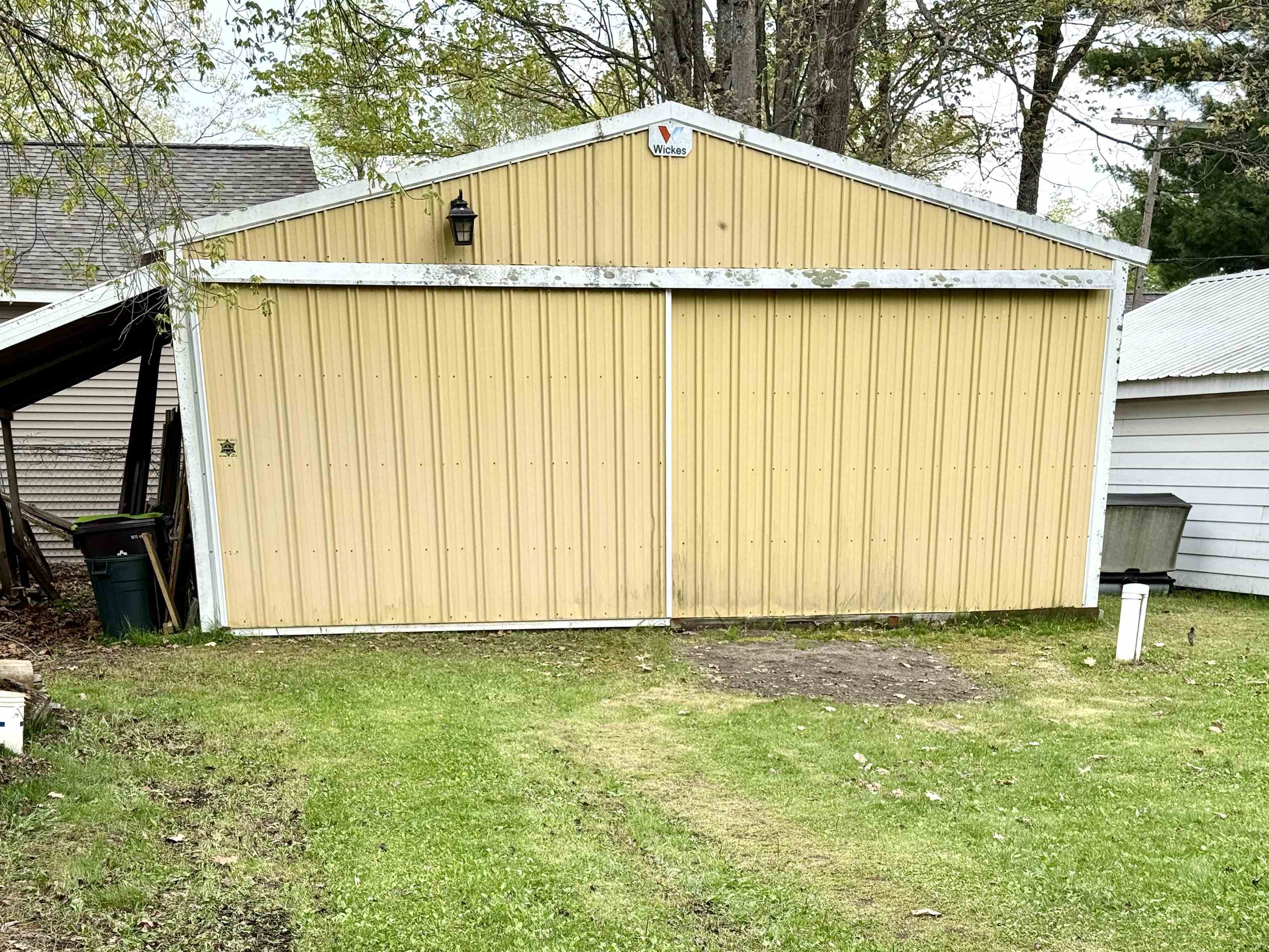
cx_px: 634
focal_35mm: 48
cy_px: 476
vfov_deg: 30.3
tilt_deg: -0.9
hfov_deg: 39.7
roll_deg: +0.3
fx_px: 1760
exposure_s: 1/975
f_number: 1.78
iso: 64
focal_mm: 6.76
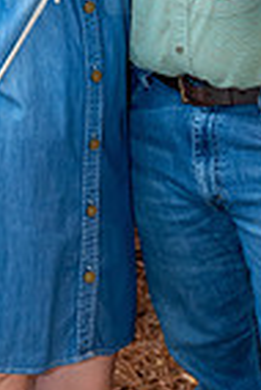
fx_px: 1996
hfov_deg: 7.5
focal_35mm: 184
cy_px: -55
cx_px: 209
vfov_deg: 11.0
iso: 3200
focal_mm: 58
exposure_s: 1/100
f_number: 4.5
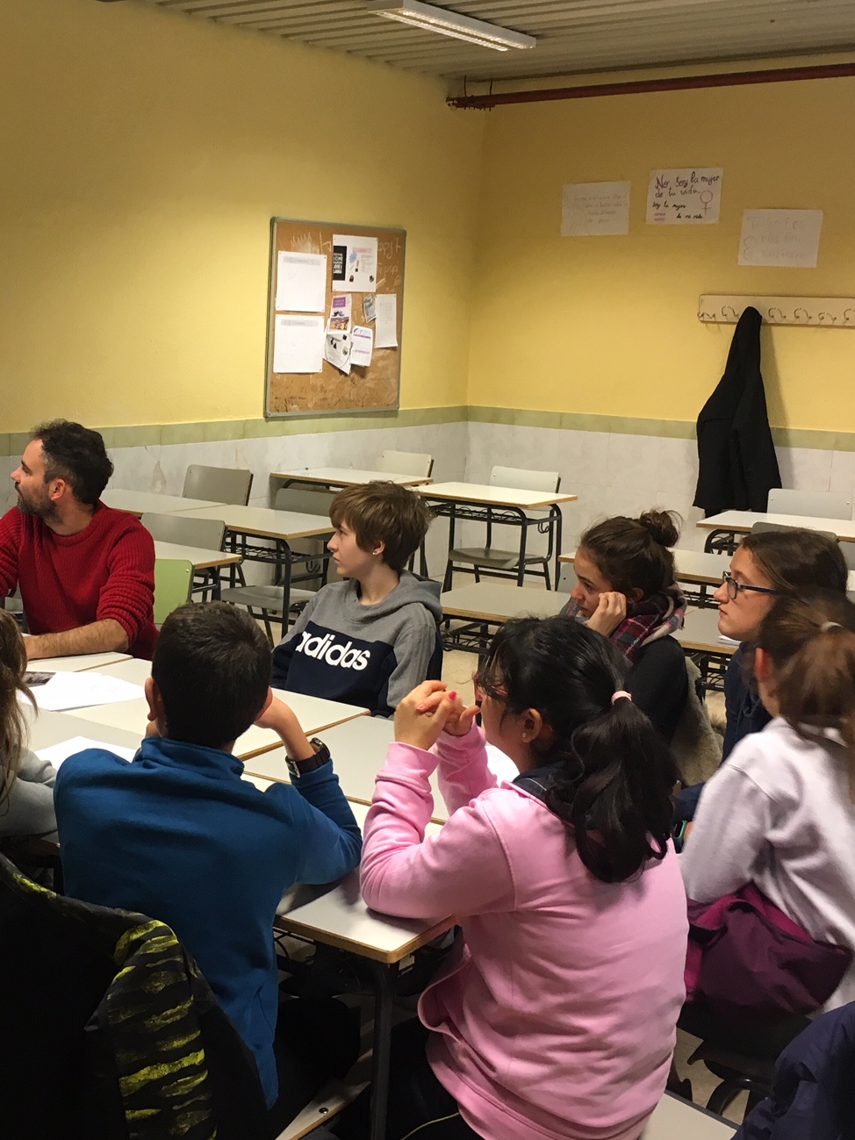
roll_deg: -1.4
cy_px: 563
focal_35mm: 45
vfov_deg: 42.1
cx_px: 240
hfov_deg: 31.7
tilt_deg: -10.6
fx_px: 1482
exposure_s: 1/33
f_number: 2.2
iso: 100
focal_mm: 4.15
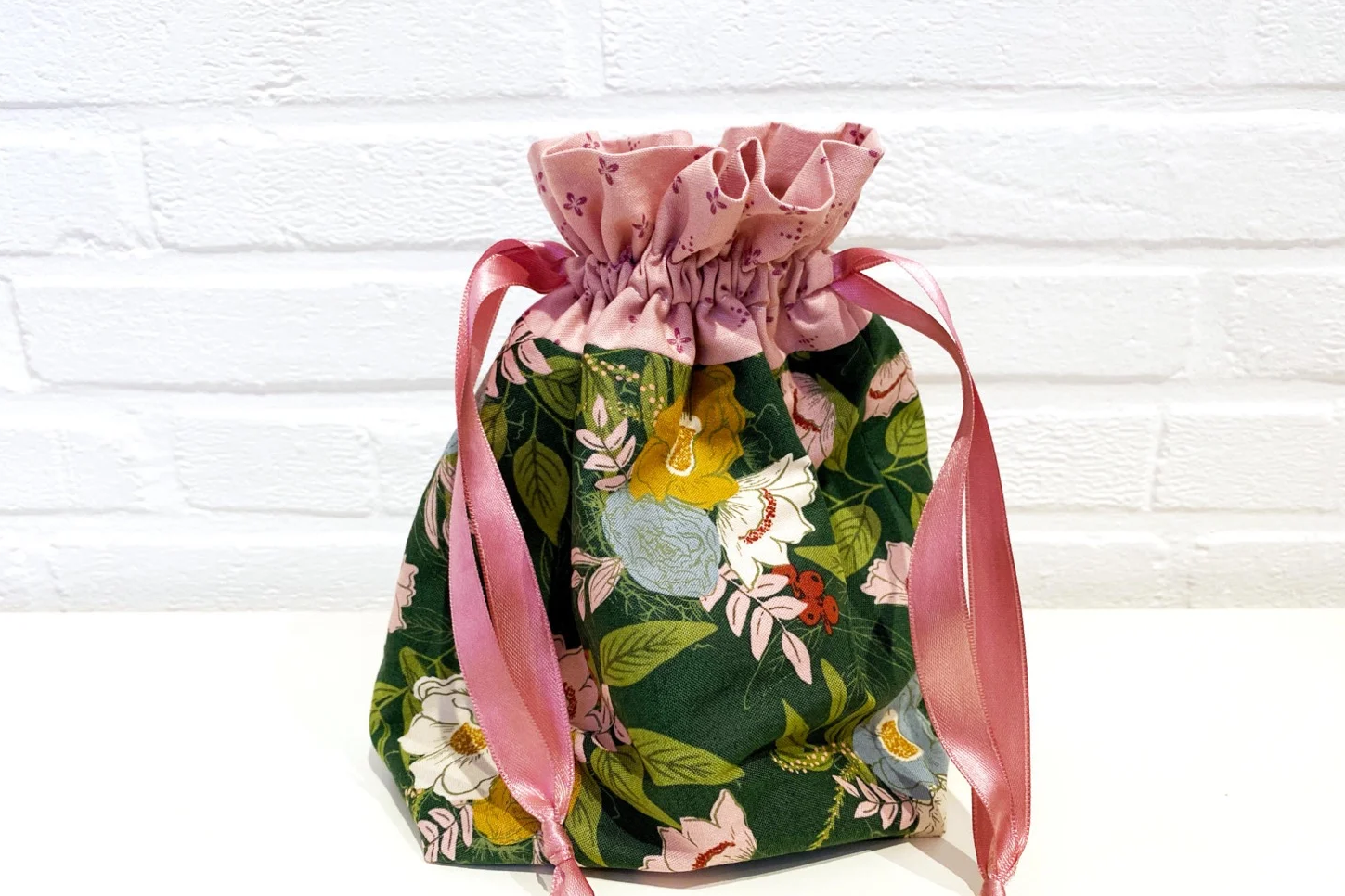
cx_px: 679
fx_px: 1046
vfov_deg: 46.3
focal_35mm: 28
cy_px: 513
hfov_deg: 65.5
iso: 125
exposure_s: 1/50
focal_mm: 4.2
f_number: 1.8
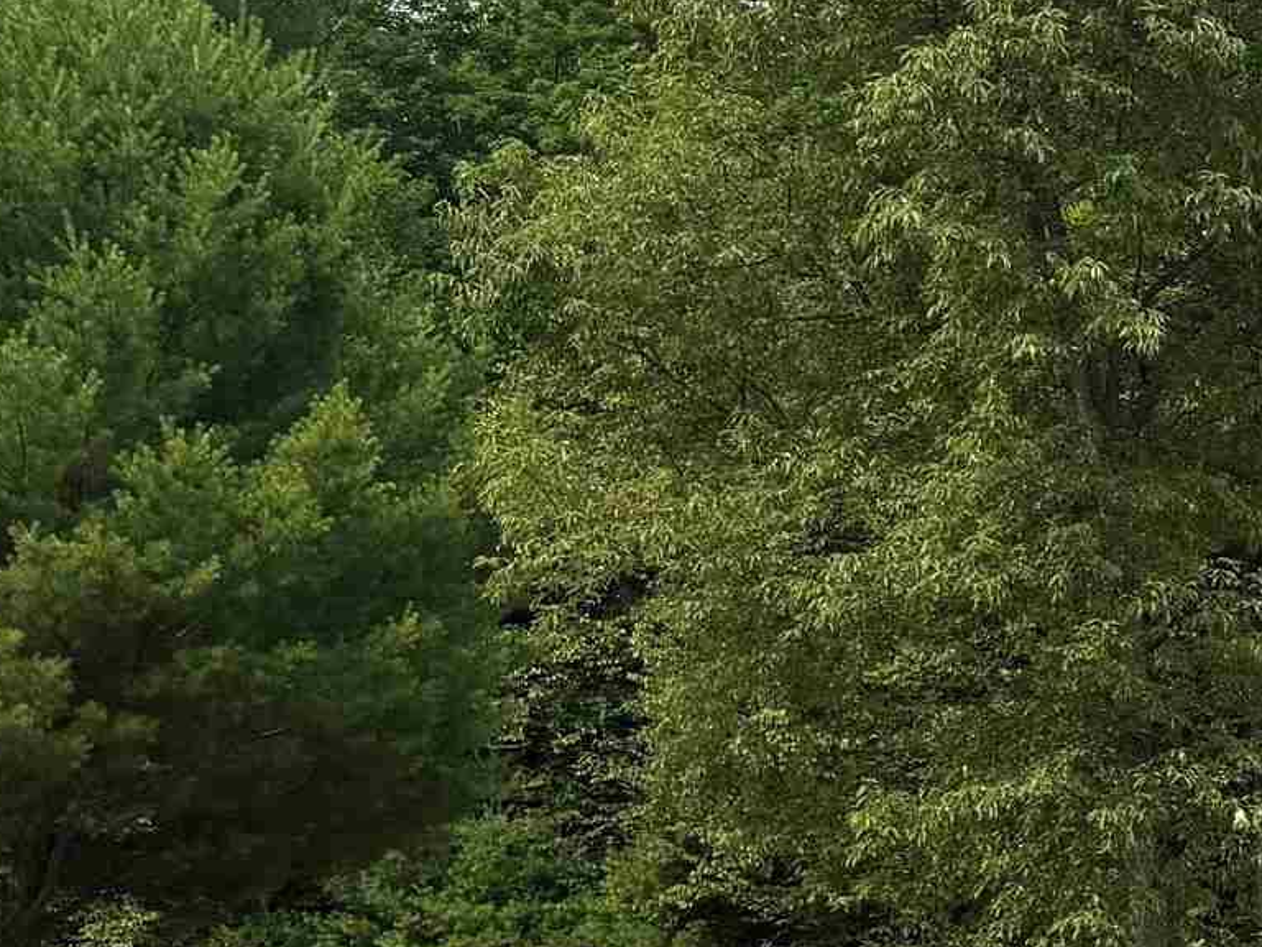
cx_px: 2000
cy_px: 597
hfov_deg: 17.8
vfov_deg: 15.4
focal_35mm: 96
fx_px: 3500
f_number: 1.78
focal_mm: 6.76
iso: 80
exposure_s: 1/3759
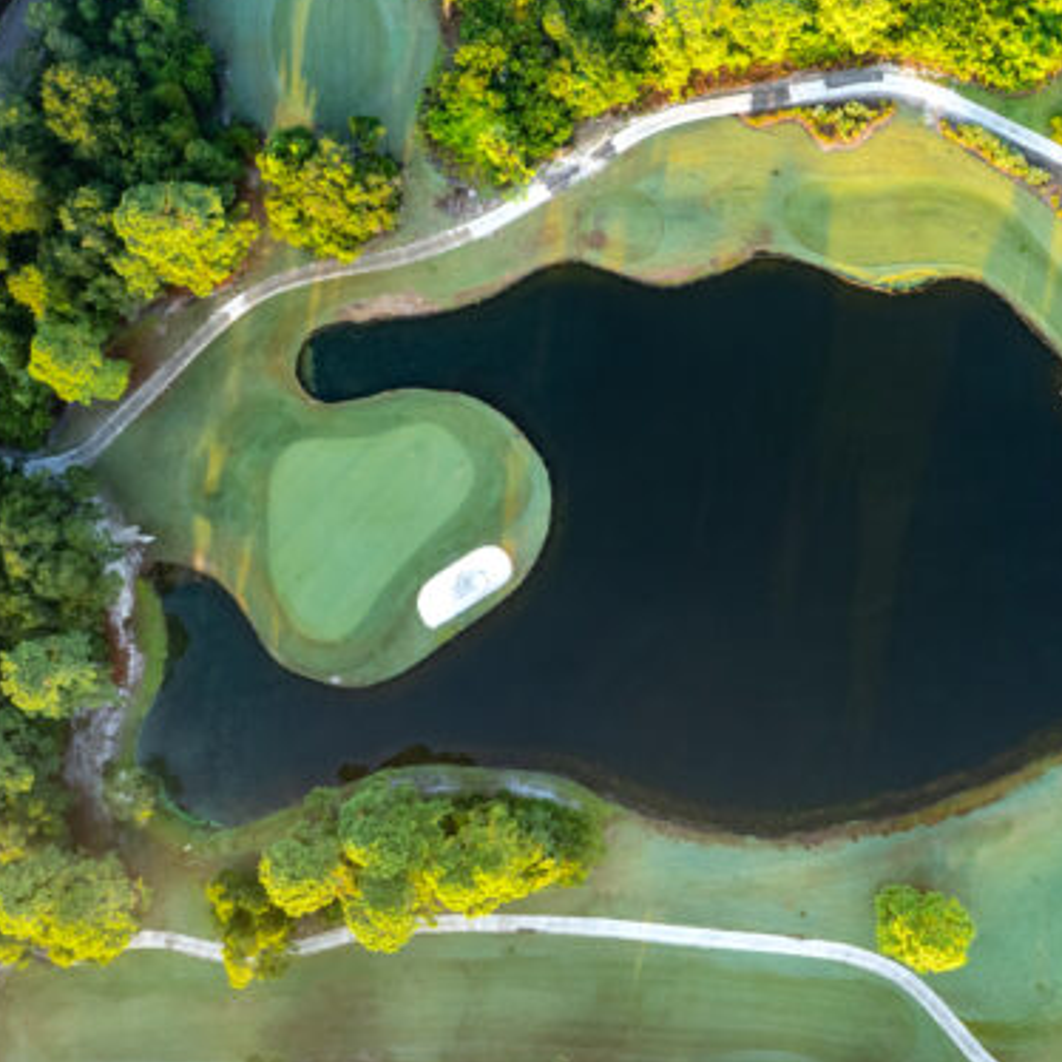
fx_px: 1041
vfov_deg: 54.0
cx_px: 676
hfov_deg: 53.3
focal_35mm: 30
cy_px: 503
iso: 100
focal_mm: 8.38
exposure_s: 1/20
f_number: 2.8
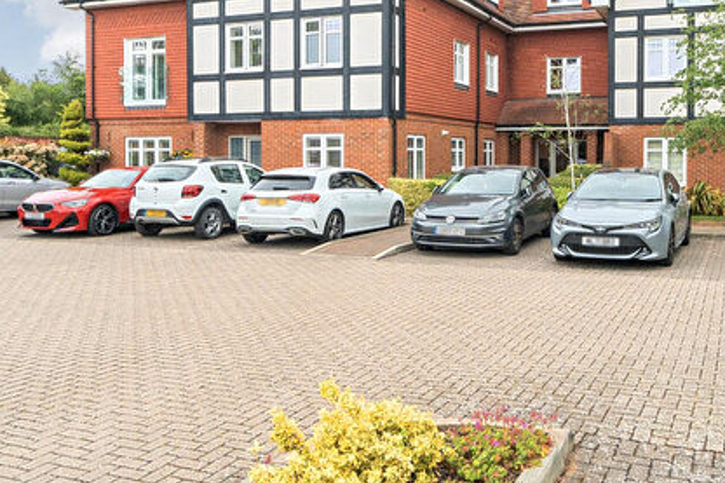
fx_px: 644
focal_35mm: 32
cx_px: 467
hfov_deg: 57.8
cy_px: 167
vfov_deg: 40.6
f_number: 8
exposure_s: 1/250
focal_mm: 13
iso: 400
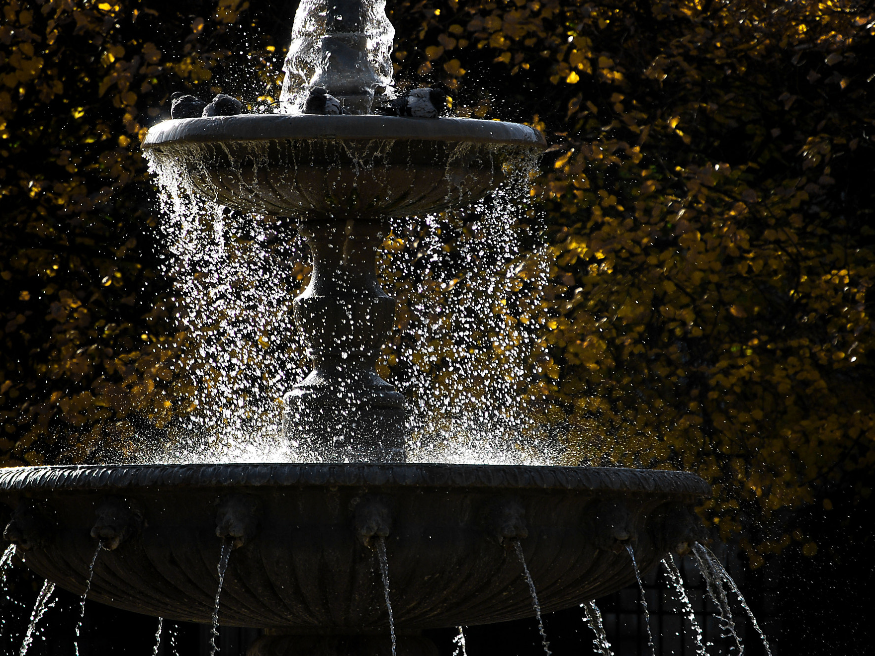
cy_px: 325
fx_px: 8493
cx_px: 397
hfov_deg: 5.9
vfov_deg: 4.4
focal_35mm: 336
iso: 200
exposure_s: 1/640
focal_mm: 200
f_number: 5.6
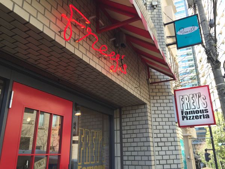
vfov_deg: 48.2
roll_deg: -0.3
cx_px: 112
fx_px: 188
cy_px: 84
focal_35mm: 29
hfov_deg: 61.7
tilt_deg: +20.1
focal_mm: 4.15
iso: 32
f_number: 2.2
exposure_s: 1/181
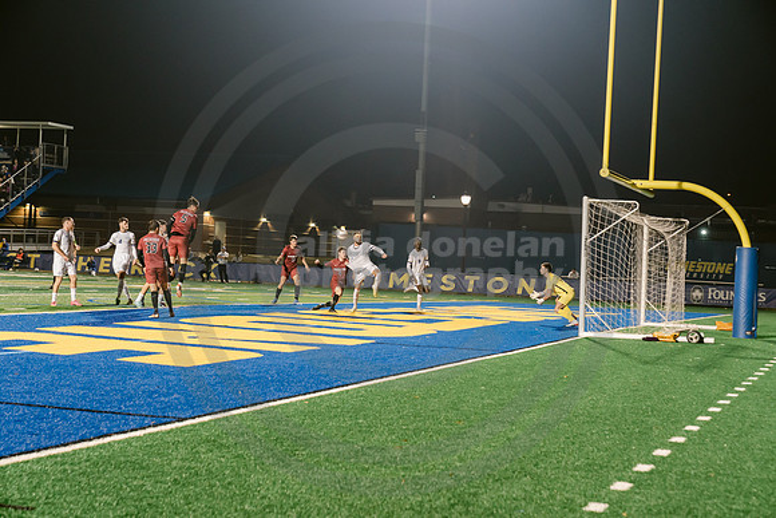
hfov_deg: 28.8
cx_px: 388
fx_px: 1509
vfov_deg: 19.5
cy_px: 259
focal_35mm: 70
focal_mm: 70
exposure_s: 1/200
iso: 2500
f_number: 4.5
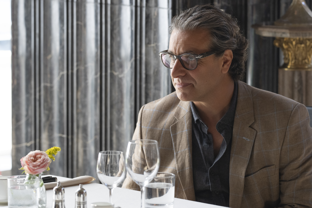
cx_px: 156
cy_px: 104
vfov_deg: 6.8
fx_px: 1751
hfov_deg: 10.2
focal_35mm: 202
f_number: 4
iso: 1250
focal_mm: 135
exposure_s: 1/640
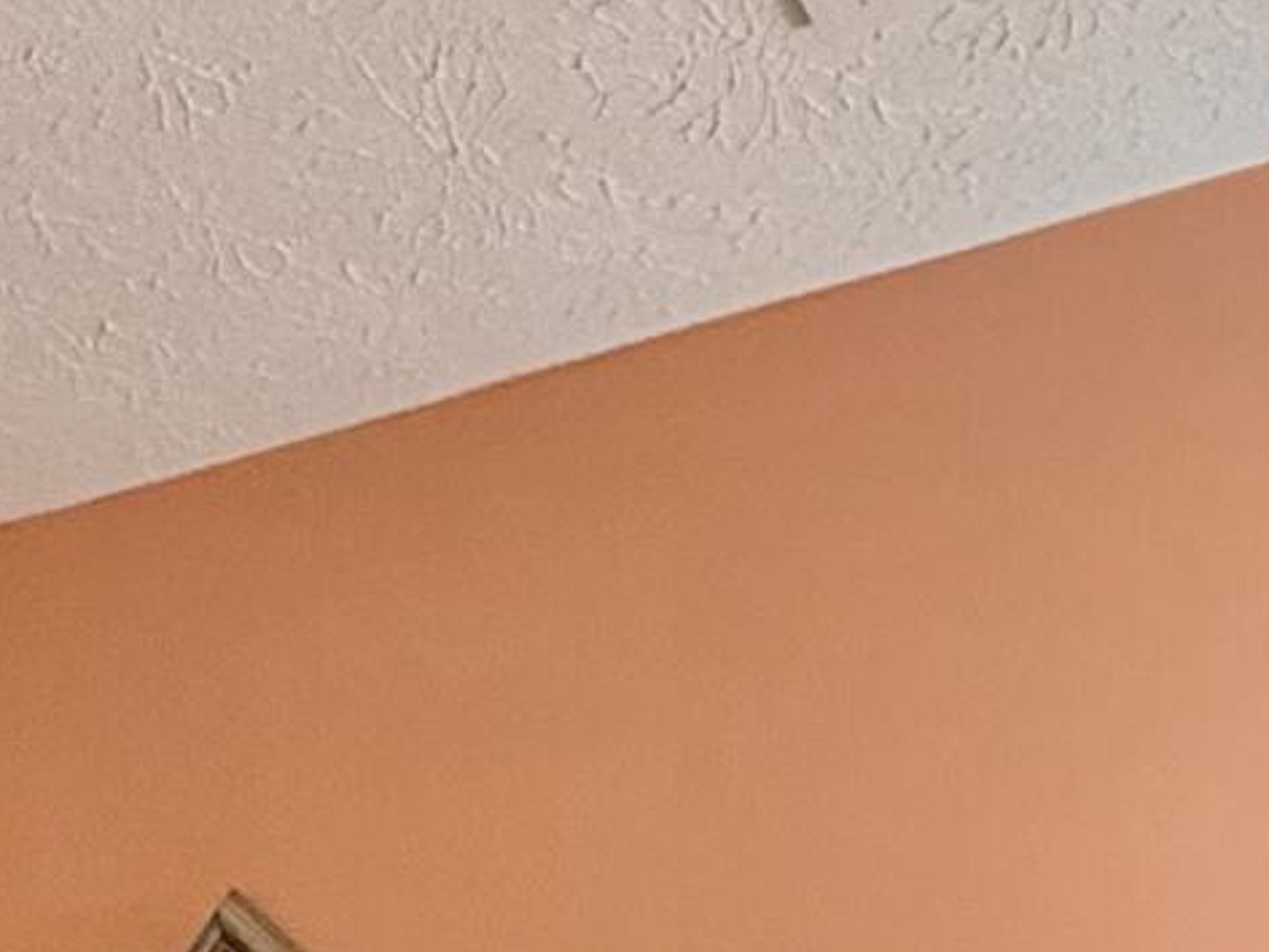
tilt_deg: -1.1
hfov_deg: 22.0
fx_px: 3263
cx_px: 774
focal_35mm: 89
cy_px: 2501
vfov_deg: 12.1
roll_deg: +0.6
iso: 320
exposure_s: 1/120
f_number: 2.2
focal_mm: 2.22
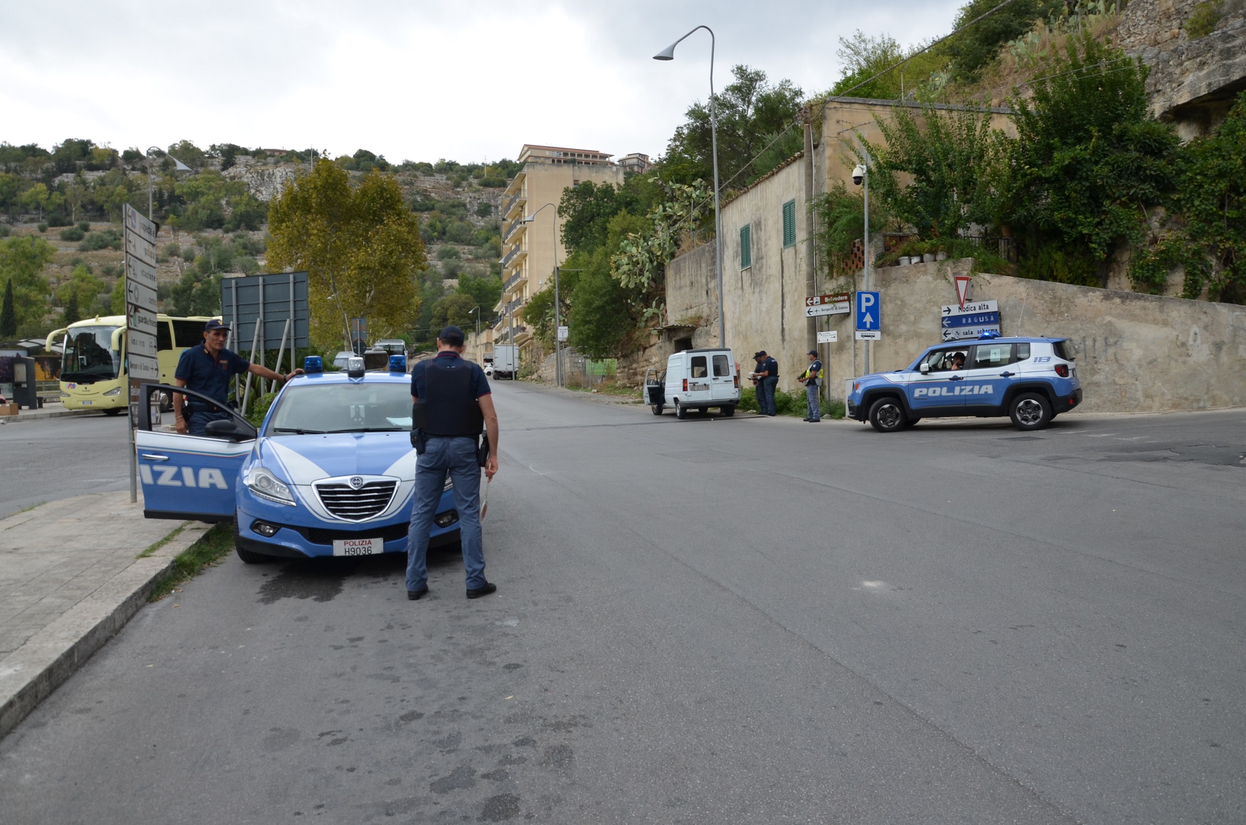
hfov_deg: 67.5
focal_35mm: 27
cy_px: 412
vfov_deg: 47.7
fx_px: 933
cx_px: 623
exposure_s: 1/200
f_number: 7.1
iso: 200
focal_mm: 18
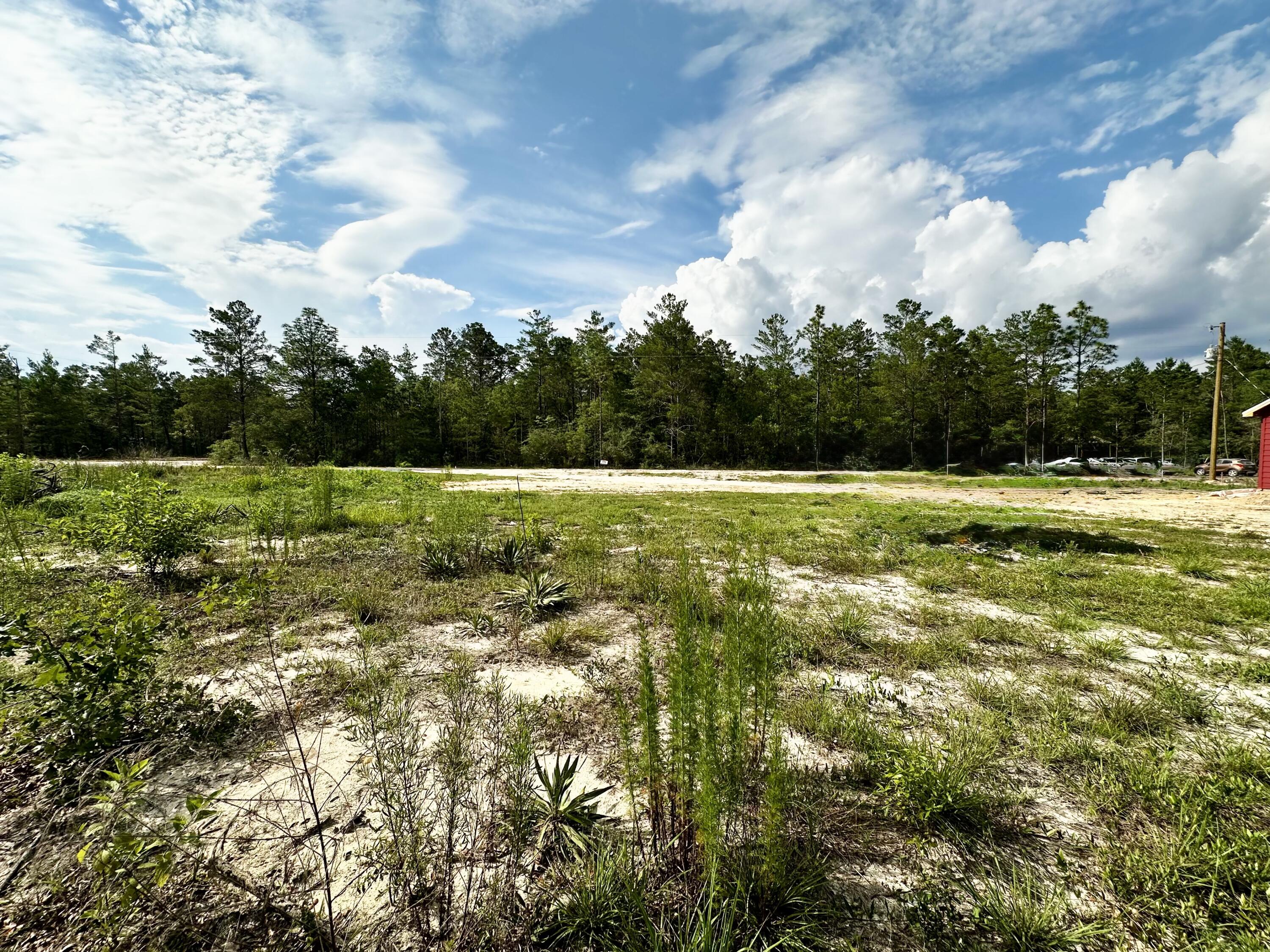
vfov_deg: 85.7
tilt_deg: -3.6
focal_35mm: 14
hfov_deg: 102.1
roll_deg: -0.3
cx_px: 635
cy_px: 476
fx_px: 514
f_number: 2.2
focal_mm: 2.22
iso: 50
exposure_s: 1/2398
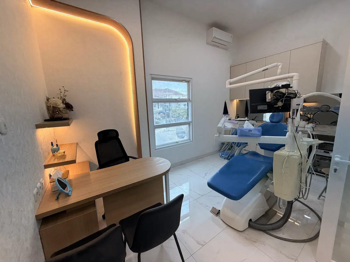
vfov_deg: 85.7
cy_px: 131
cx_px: 175
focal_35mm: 14
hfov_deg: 102.1
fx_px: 142
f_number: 2.2
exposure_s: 1/100
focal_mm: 2.22
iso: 125
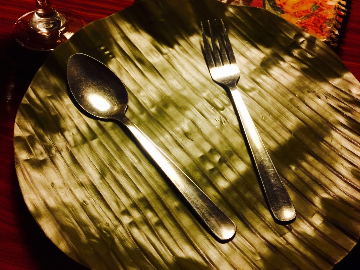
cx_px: 180
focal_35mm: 29
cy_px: 135
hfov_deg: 61.7
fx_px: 302
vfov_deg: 48.2
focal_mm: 4.15
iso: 64
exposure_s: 1/4
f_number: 2.2
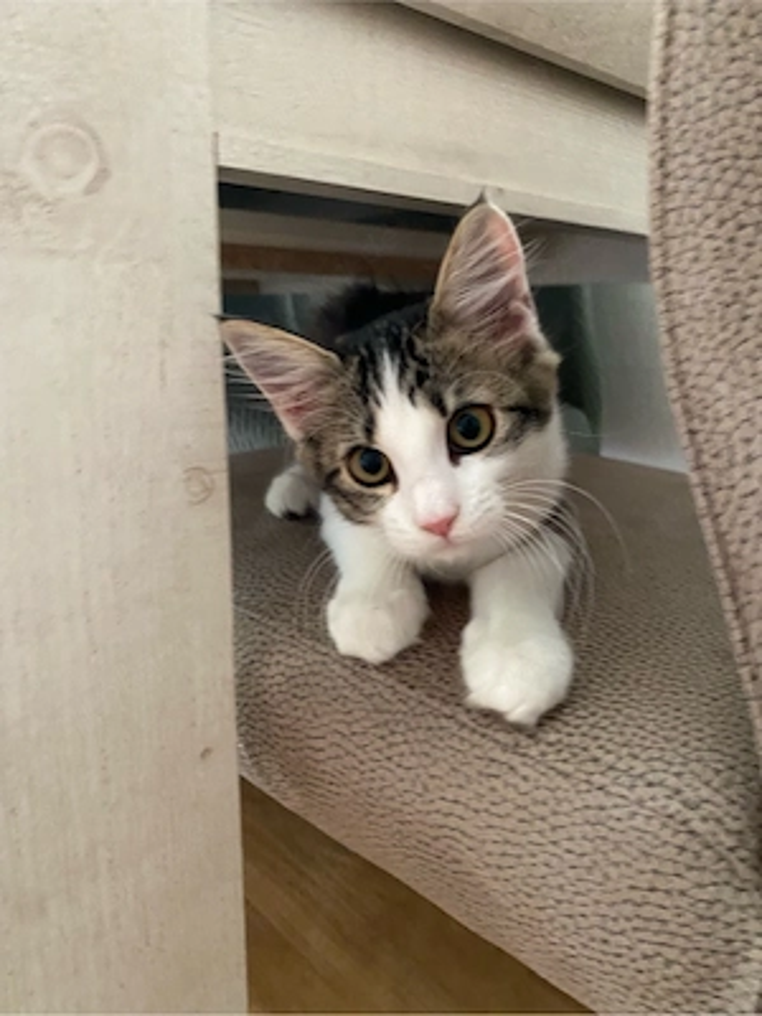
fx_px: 763
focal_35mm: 26
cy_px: 508
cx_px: 381
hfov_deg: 53.1
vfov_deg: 67.3
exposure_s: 1/31
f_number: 1.8
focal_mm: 4.25
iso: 640
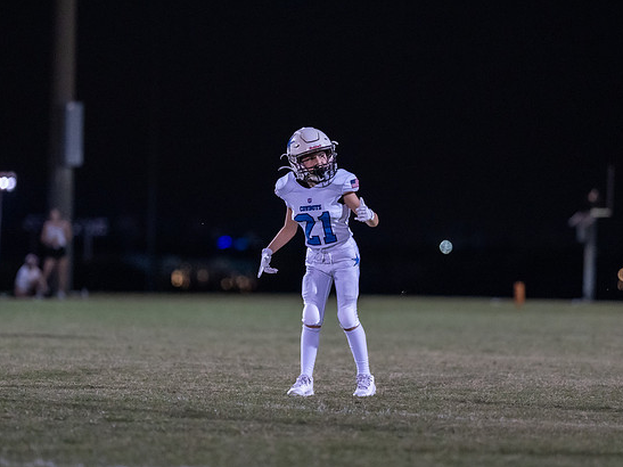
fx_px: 4013
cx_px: 335
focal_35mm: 223
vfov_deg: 6.7
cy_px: 254
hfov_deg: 8.9
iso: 4000
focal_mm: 135
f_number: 1.8
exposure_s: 1/1000
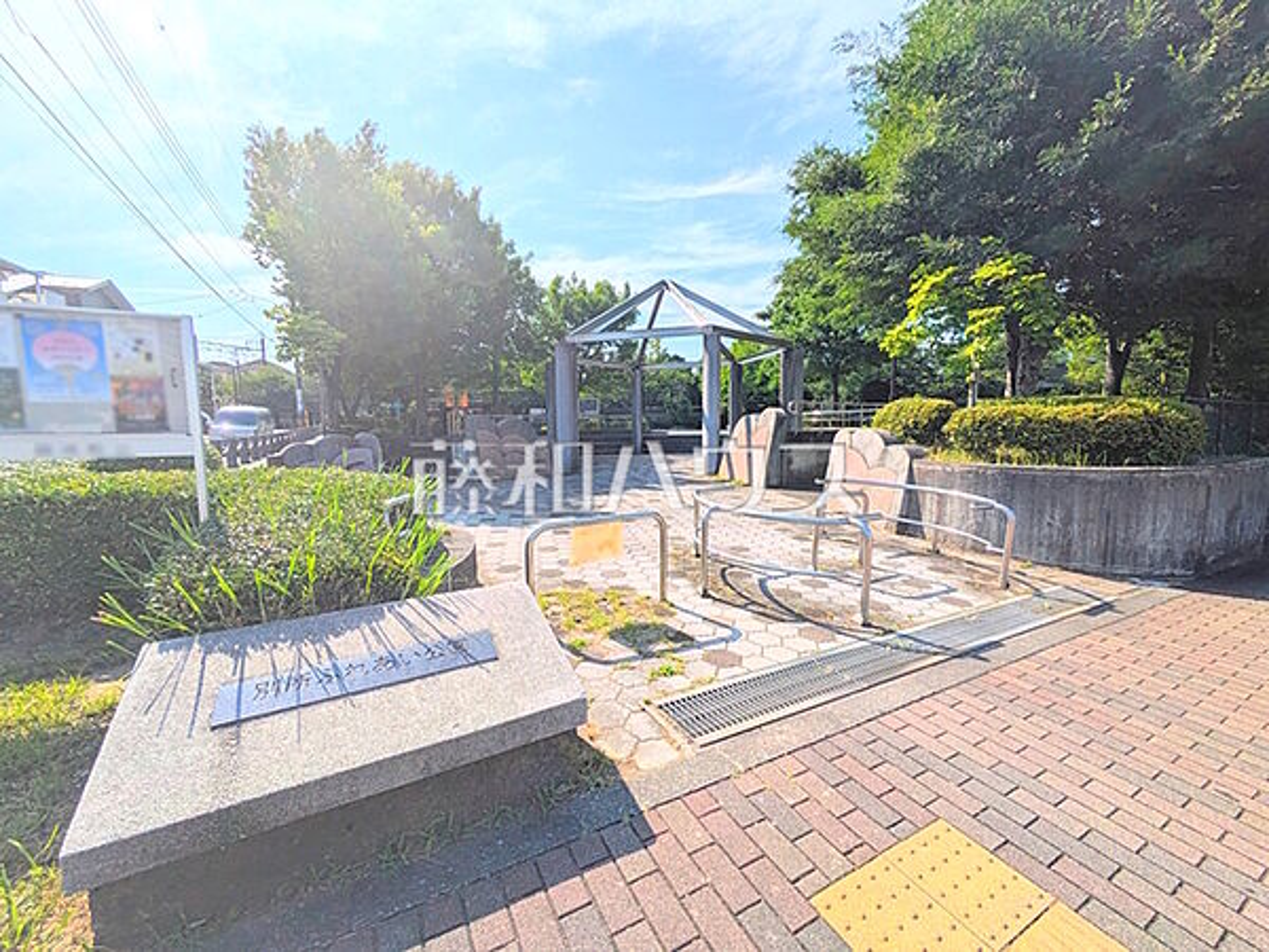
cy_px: 476
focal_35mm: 14
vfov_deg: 85.7
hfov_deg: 102.1
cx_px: 634
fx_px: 513
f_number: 2.2
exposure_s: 1/4587
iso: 51
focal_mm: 1.83
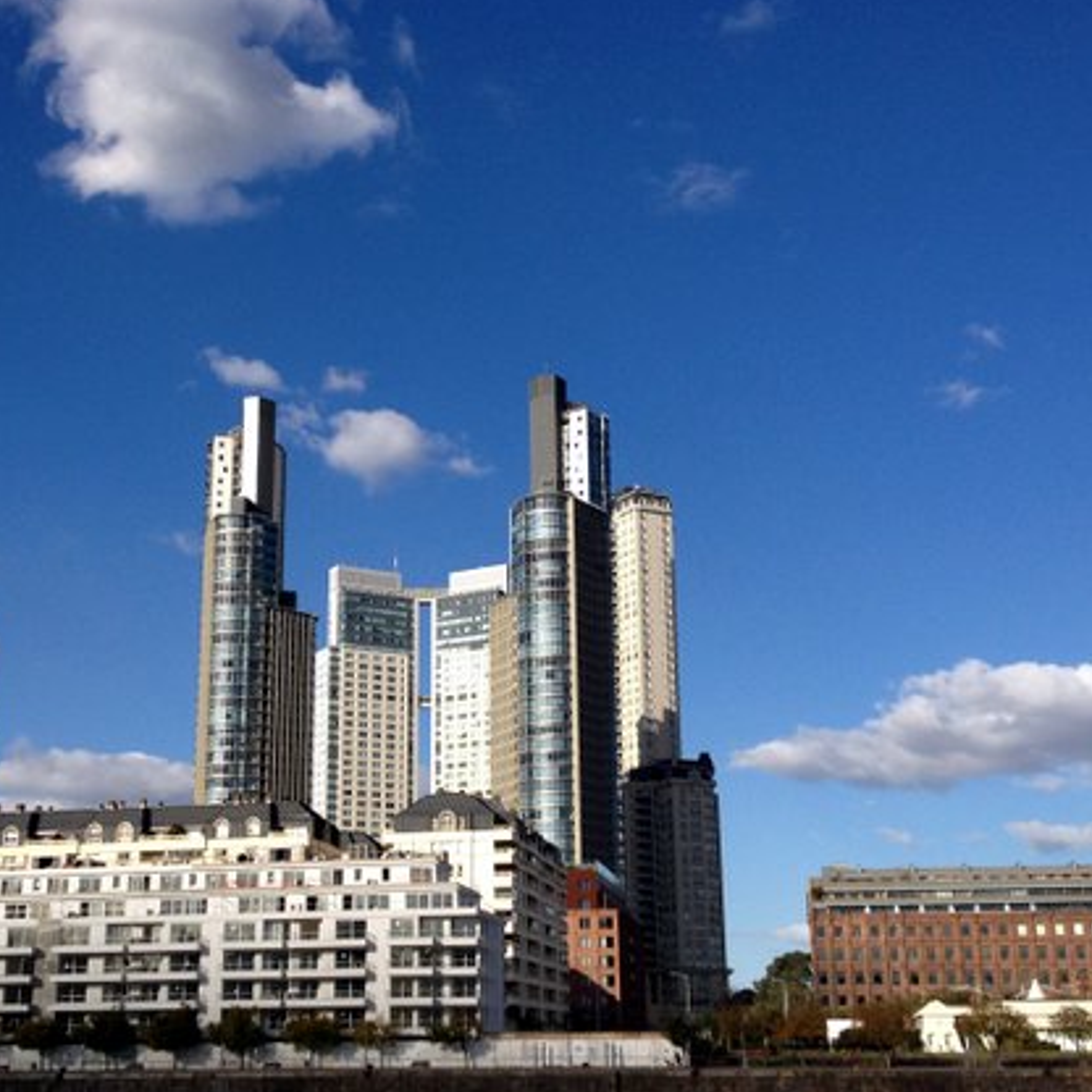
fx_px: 1856
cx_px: 478
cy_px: 545
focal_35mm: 52
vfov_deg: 32.8
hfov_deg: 32.7
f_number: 2.4
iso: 50
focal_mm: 4.28
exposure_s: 1/1972
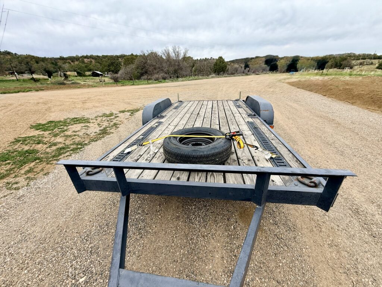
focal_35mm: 14
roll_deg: +0.5
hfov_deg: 102.1
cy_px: 144
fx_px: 154
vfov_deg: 85.7
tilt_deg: -21.6
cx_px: 191
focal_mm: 2.22
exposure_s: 1/564
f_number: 2.2
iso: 50
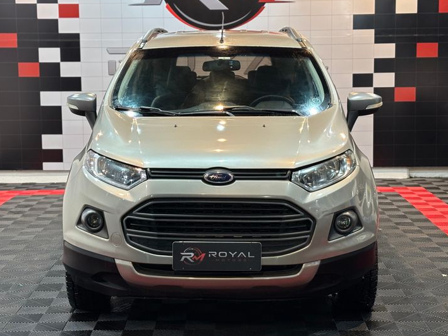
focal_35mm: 70
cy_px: 138
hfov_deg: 27.8
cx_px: 208
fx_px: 906
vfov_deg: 21.0
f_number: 1.6
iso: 80
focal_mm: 5.96
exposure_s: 1/60
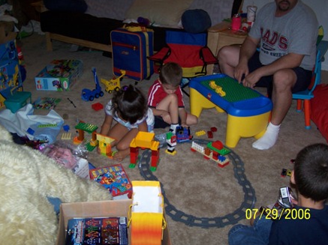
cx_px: 161
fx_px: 369
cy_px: 121
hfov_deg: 47.9
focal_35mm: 39
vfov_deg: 36.8
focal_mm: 6.3
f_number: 2.8
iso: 140
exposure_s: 1/60
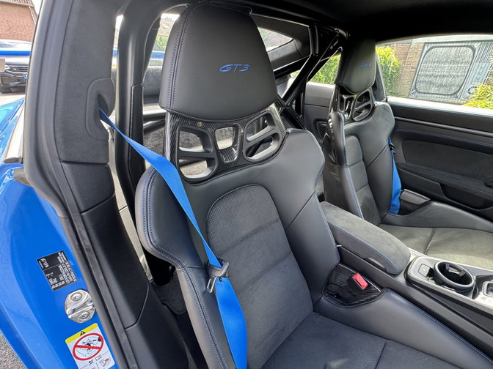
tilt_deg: -27.0
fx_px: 228
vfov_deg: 78.1
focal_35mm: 16
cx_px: 269
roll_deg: -2.4
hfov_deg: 94.3
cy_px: 187
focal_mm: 2.22
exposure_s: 1/99
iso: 250
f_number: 2.2
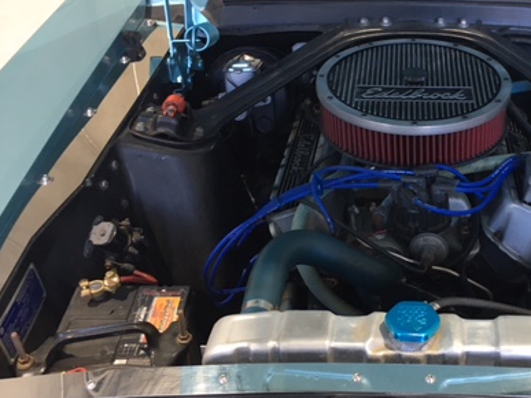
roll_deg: -1.6
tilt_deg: -34.0
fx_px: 736
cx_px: 401
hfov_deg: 38.6
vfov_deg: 30.2
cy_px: 194
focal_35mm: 48
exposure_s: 1/33
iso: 80
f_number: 2.2
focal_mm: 4.15
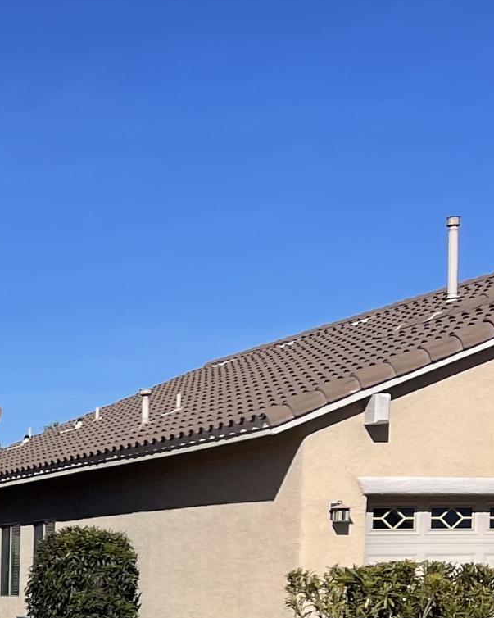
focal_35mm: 101
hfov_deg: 12.6
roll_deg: -0.1
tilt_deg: -5.2
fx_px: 1846
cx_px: -602
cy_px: 713
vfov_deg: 18.2
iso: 32
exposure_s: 1/8547
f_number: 1.6
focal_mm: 5.1
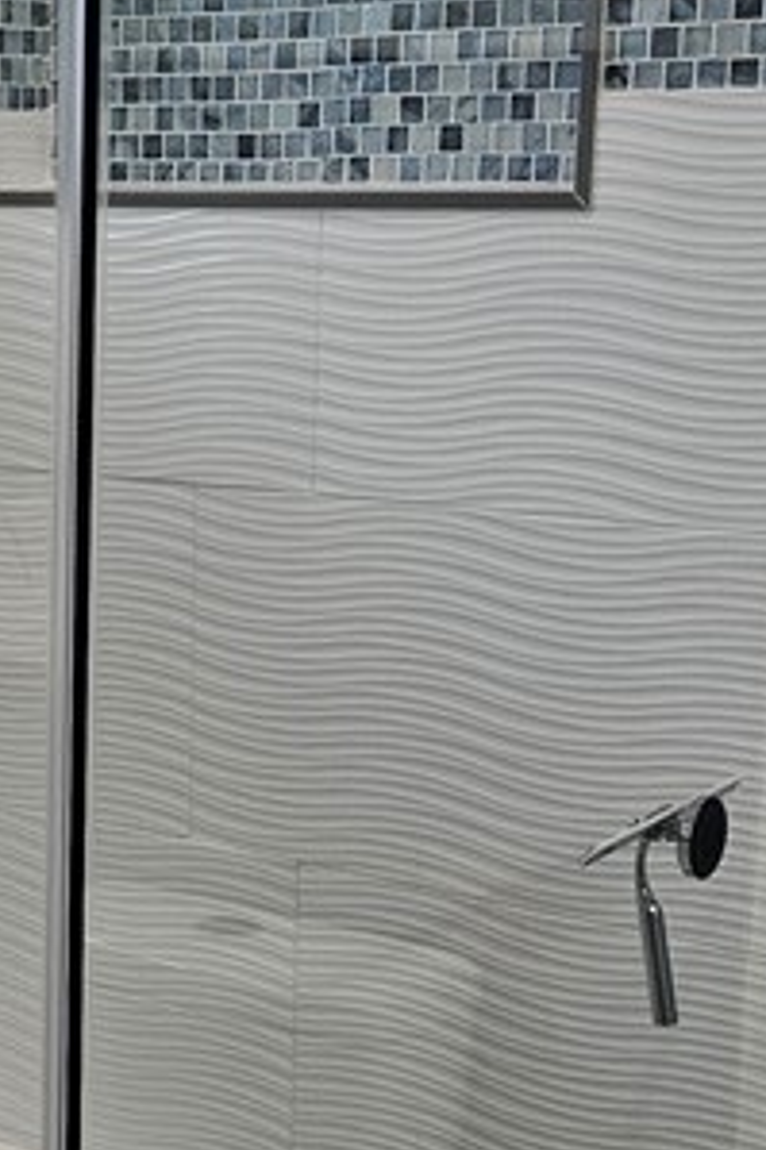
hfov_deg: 16.2
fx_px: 2620
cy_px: 754
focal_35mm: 82
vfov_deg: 24.7
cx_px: -77
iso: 80
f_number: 1.8
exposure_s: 1/120
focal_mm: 5.4
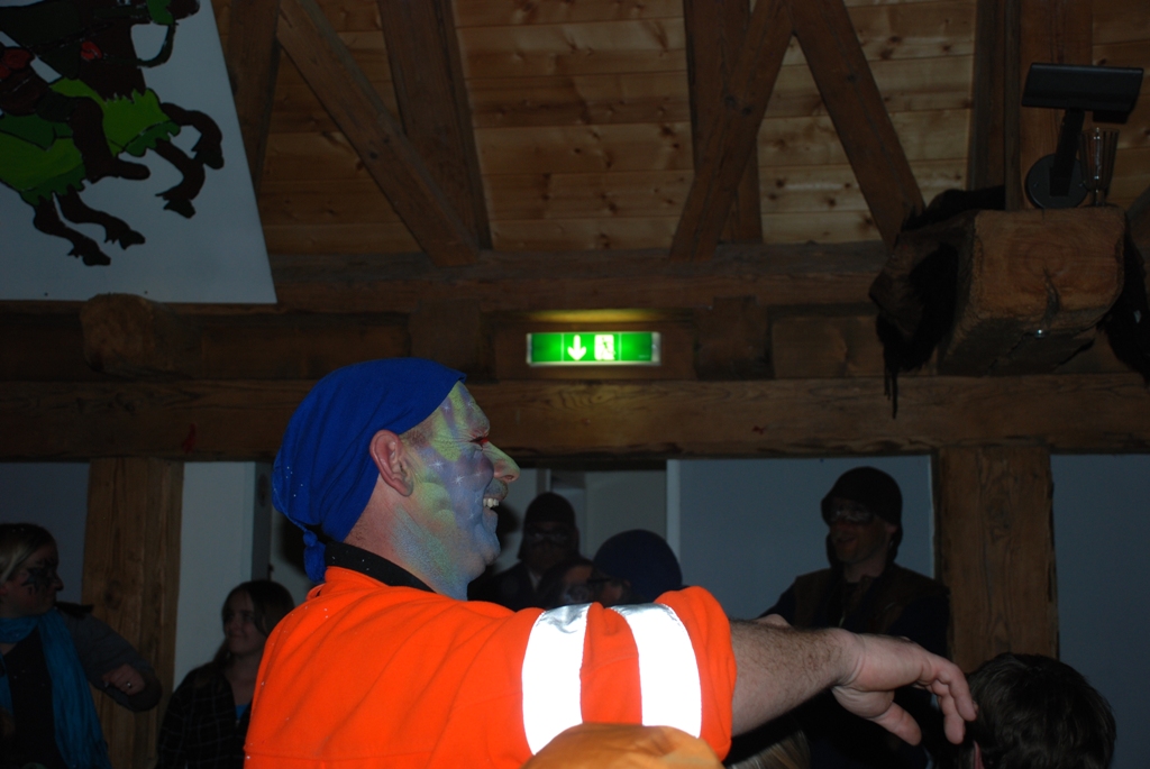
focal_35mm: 48
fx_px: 1535
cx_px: 575
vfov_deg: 28.1
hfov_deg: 41.1
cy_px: 384
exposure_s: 1/60
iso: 200
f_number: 4.2
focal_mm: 32
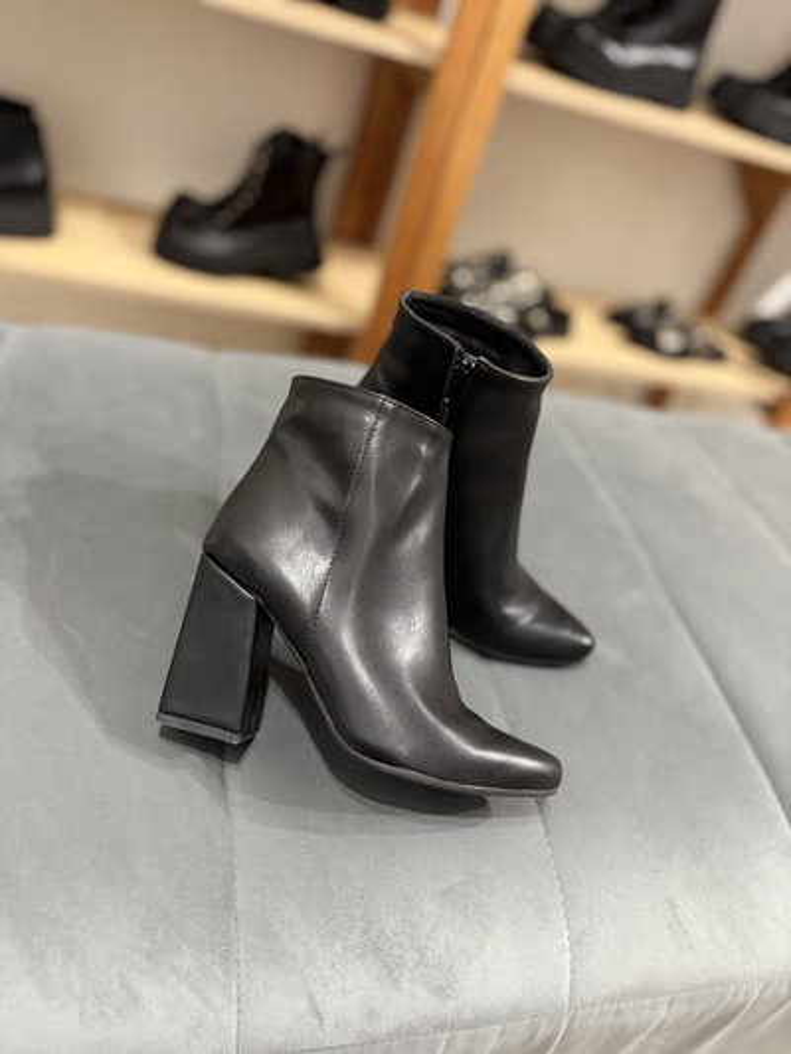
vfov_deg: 67.3
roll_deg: -19.5
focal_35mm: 26
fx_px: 792
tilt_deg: -36.6
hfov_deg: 53.1
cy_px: 527
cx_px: 396
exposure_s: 1/25
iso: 500
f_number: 1.6
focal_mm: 5.96
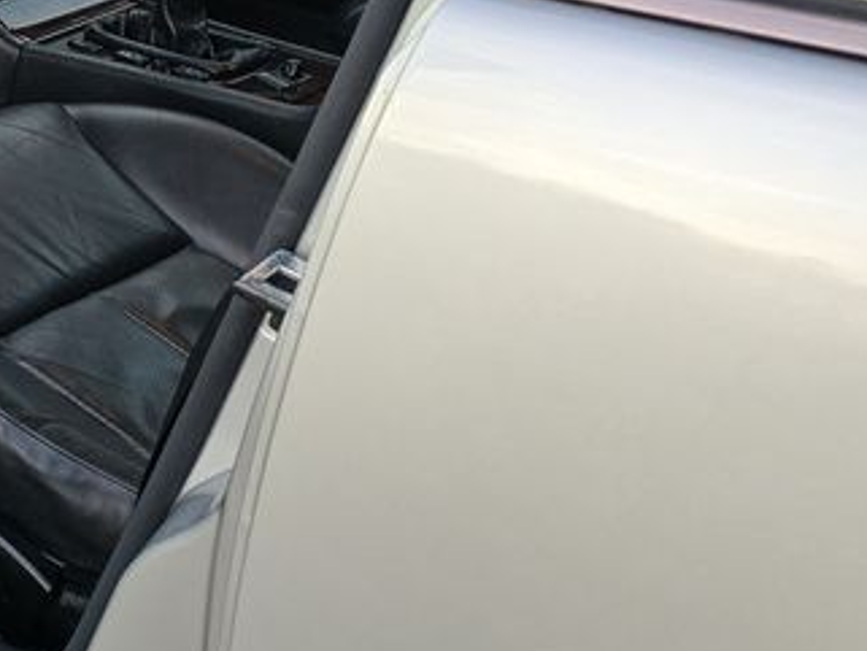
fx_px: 2155
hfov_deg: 18.9
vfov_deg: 16.7
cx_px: -567
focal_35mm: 86
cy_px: -62
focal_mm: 6.3
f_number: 1.7
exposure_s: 1/180
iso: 100
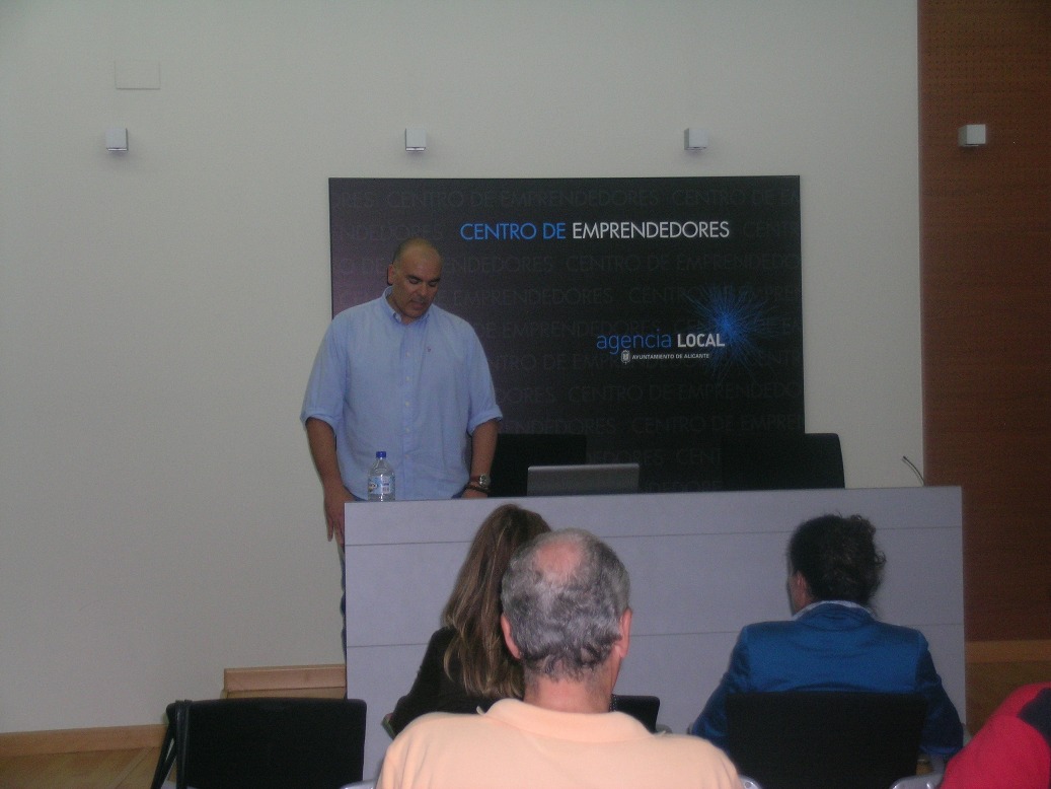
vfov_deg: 25.7
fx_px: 1731
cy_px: 394
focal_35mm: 57
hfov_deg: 33.8
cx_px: 526
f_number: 3.6
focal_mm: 11.8
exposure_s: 1/60.1
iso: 104
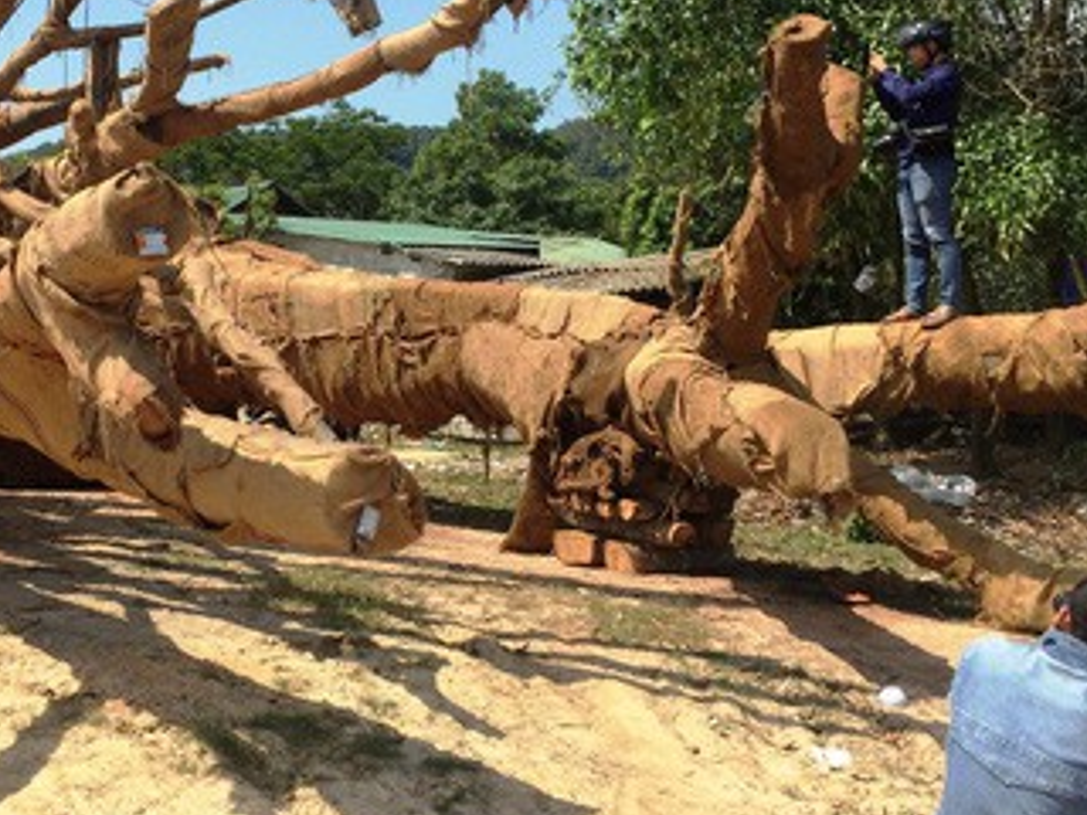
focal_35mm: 49
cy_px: 233
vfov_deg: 29.3
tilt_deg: +4.1
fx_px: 1539
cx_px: 282
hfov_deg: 38.0
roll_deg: -2.5
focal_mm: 4.15
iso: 32
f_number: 2.2
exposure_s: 1/1582
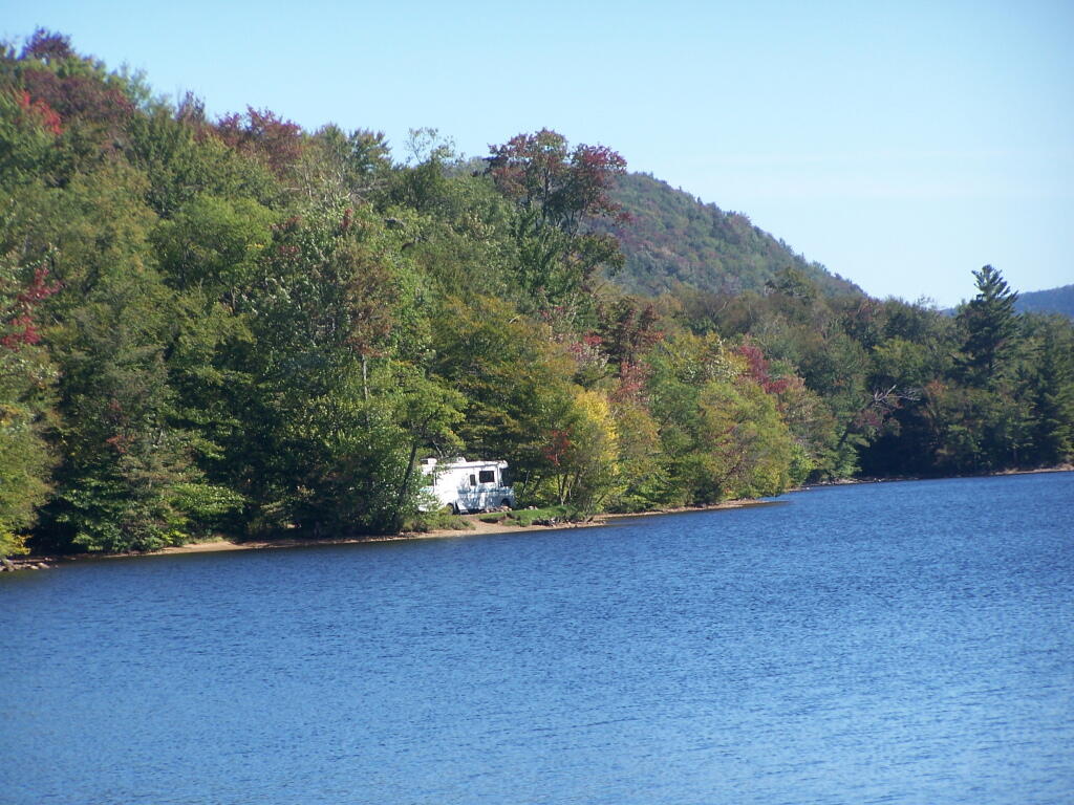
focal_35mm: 218
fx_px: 6764
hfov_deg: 9.1
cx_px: 537
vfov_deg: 6.8
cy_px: 402
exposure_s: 1/640
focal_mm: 36.2
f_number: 3.2
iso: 80
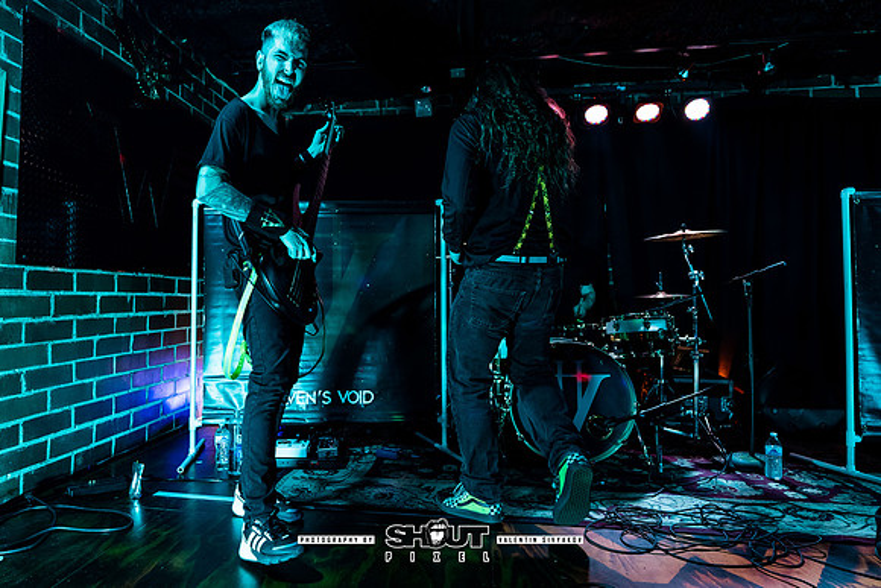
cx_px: 381
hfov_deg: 74.7
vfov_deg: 54.2
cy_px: 268
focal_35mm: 23
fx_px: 574
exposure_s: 1/200
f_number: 2.8
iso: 640
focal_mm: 14.9
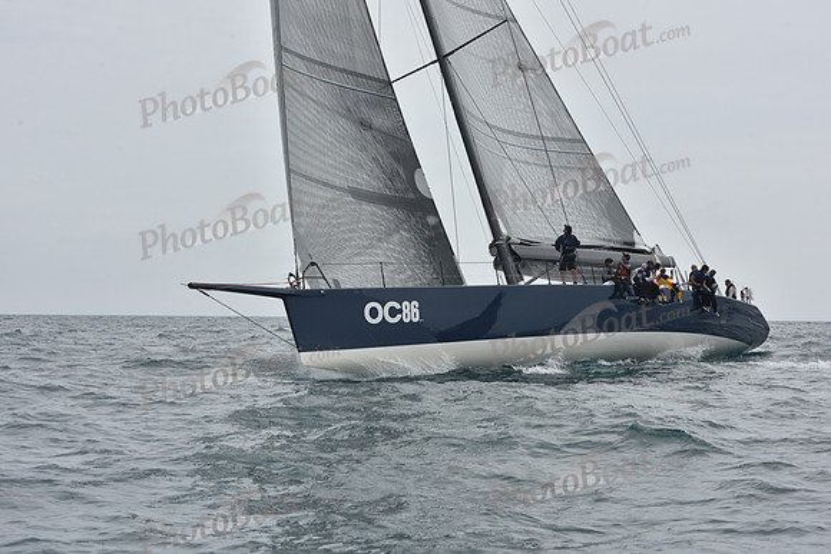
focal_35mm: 70
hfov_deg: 28.8
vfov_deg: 19.5
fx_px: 1616
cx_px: 416
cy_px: 277
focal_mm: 70
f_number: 11
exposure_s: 1/800
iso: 250
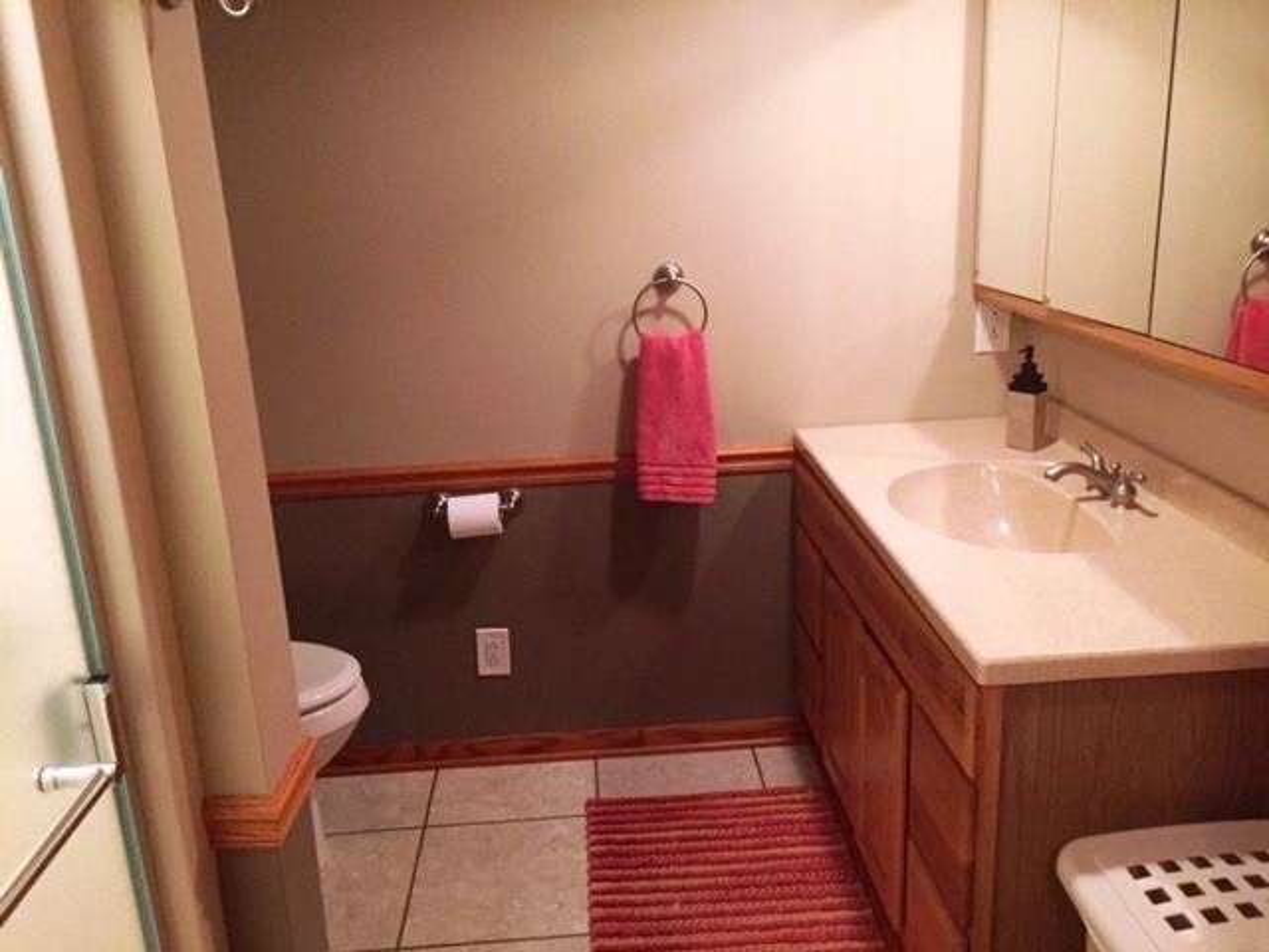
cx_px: 634
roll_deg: +2.8
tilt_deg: -16.3
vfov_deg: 48.2
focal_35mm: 29
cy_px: 476
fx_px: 1063
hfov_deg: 61.7
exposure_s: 1/20
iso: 250
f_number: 2.2
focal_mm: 4.15
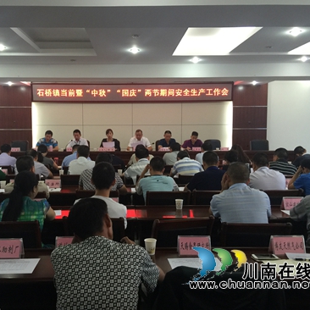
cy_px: 154
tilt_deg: -4.3
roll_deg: -0.2
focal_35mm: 35
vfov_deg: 47.2
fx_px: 355
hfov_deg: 47.1
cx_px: 131
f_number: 2.2
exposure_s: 1/33
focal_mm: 4.15
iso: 64
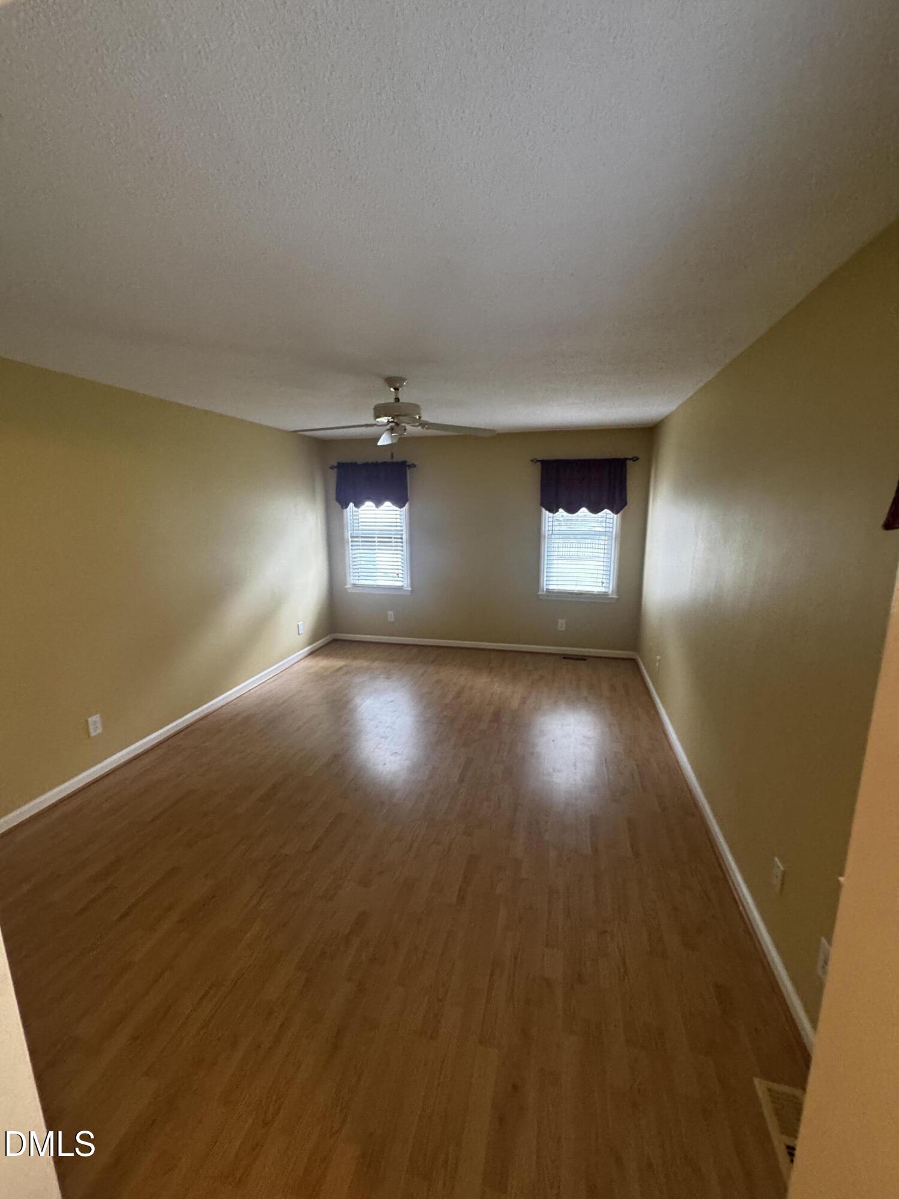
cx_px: 450
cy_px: 600
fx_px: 485
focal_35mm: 14
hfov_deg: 85.7
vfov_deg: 102.1
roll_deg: -1.1
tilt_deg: -9.7
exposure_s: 1/60
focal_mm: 2.22
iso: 400
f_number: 2.2
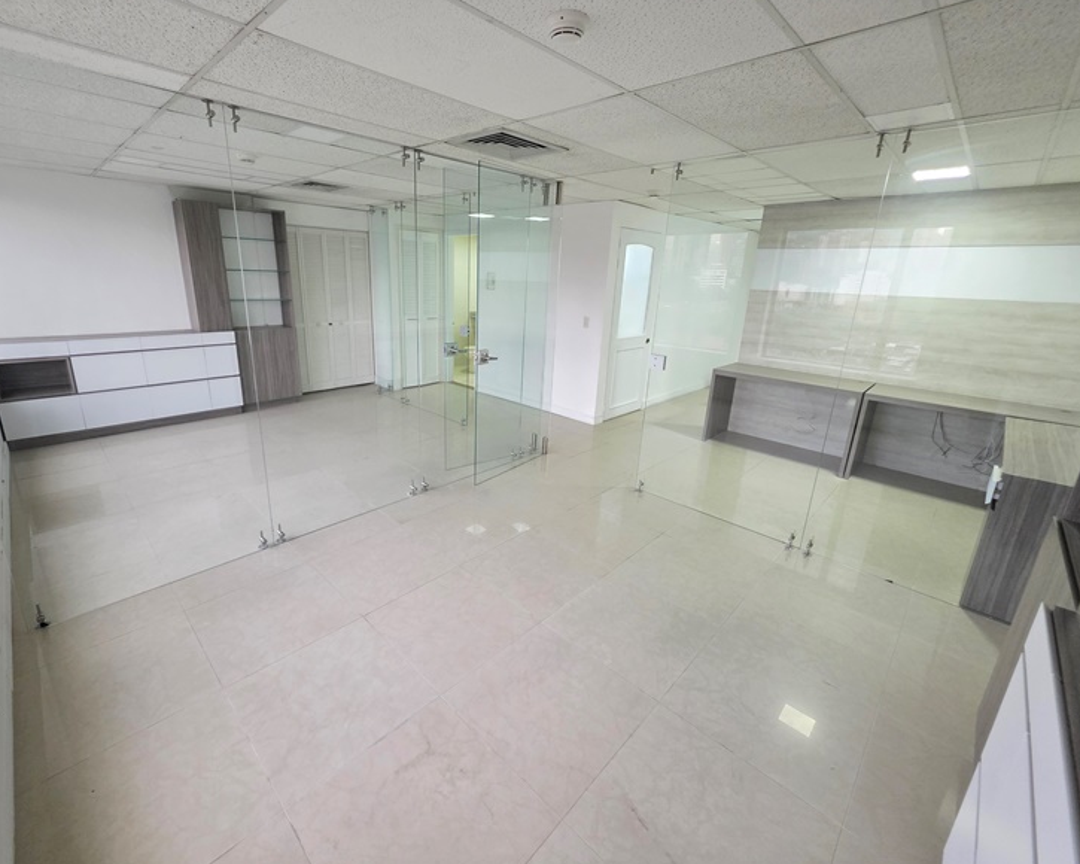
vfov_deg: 88.0
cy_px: 426
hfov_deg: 100.6
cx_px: 506
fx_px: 447
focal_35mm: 14
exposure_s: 1/60
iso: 640
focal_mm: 2.2
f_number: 1.9
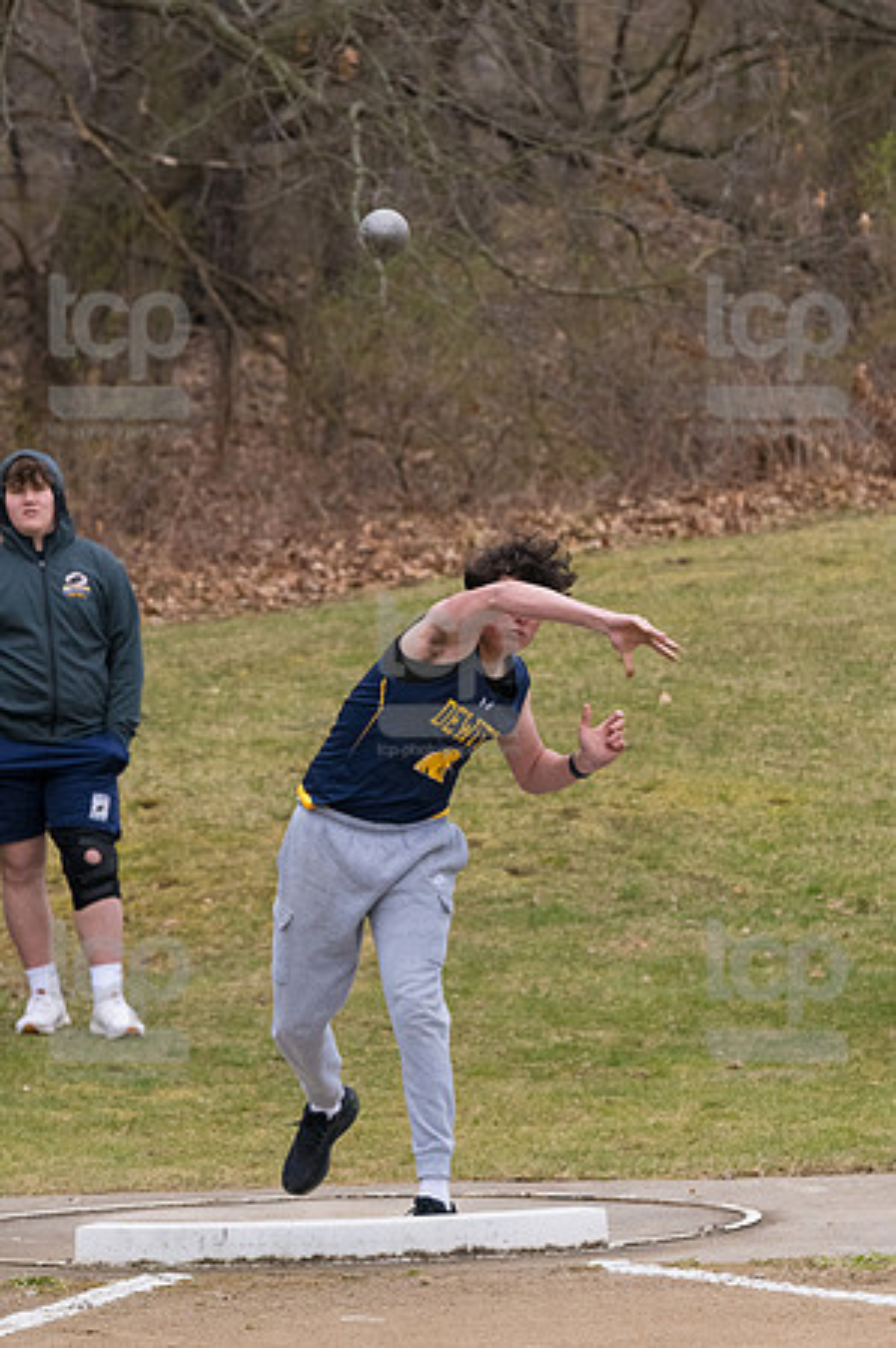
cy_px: 674
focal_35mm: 247
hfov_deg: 5.6
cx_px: 448
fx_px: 9242
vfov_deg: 8.3
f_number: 5
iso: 2000
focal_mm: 165
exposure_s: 1/2000
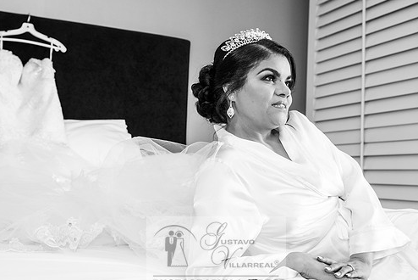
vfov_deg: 31.2
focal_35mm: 43
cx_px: 173
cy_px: 136
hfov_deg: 45.2
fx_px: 500
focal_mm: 29
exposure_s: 1/125
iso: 320
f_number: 4
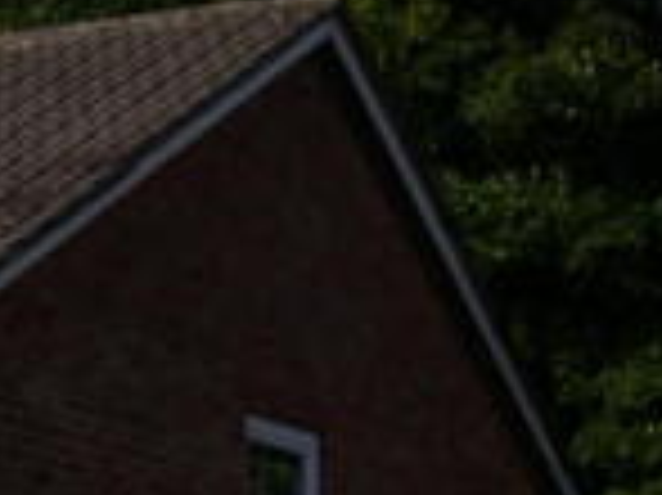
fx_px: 2885
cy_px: 695
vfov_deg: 9.6
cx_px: -142
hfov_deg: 12.8
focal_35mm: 151
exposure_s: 1/283
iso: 100
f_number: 7.6
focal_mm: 8
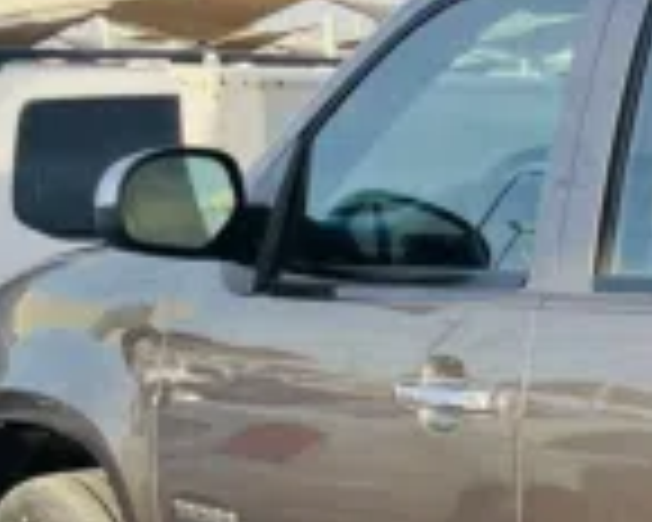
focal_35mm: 112
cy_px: 436
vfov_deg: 13.7
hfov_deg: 14.7
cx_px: 1219
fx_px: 2161
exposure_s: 1/2304
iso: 32
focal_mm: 4.2
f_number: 1.6
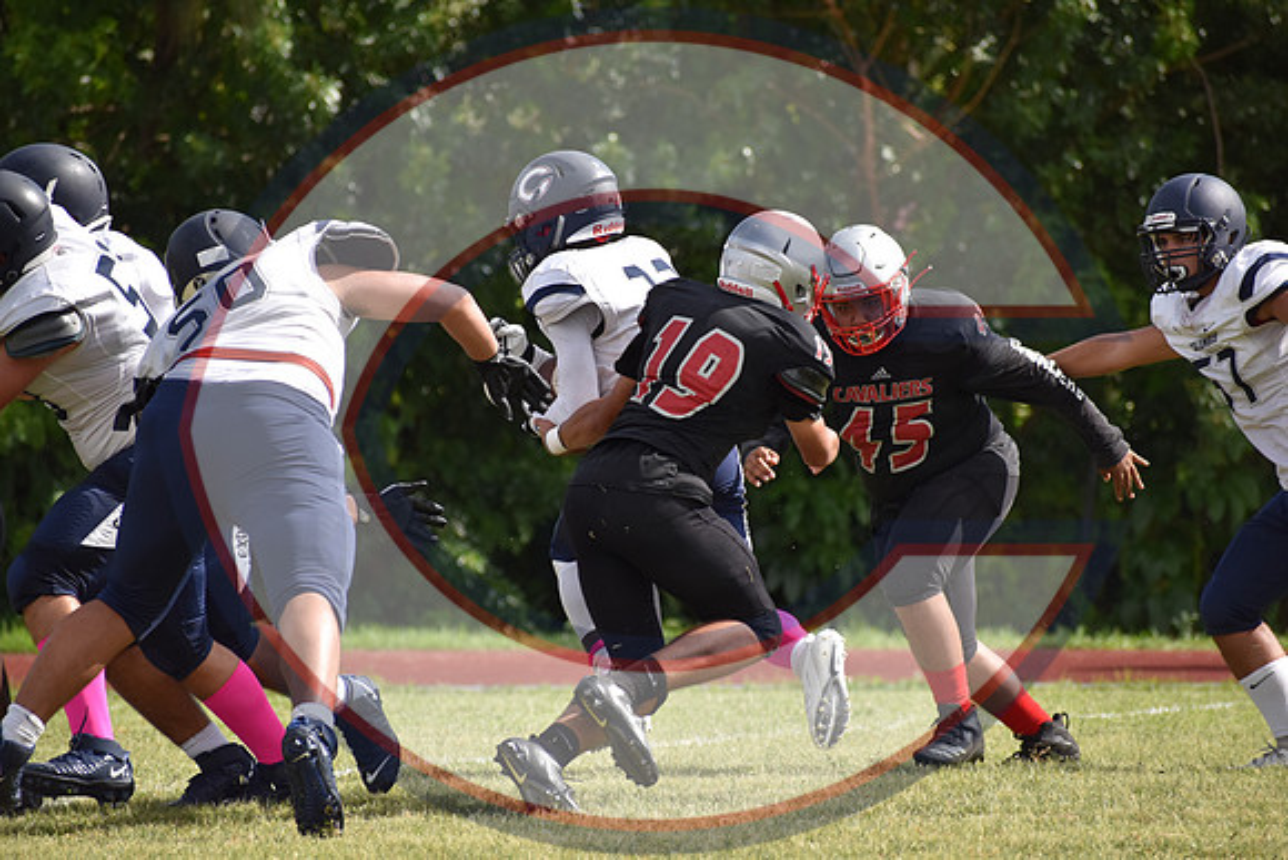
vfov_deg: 4.2
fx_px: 11809
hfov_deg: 6.2
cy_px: 430
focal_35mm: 330
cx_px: 644
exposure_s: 1/1600
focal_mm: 220
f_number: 6.3
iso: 400
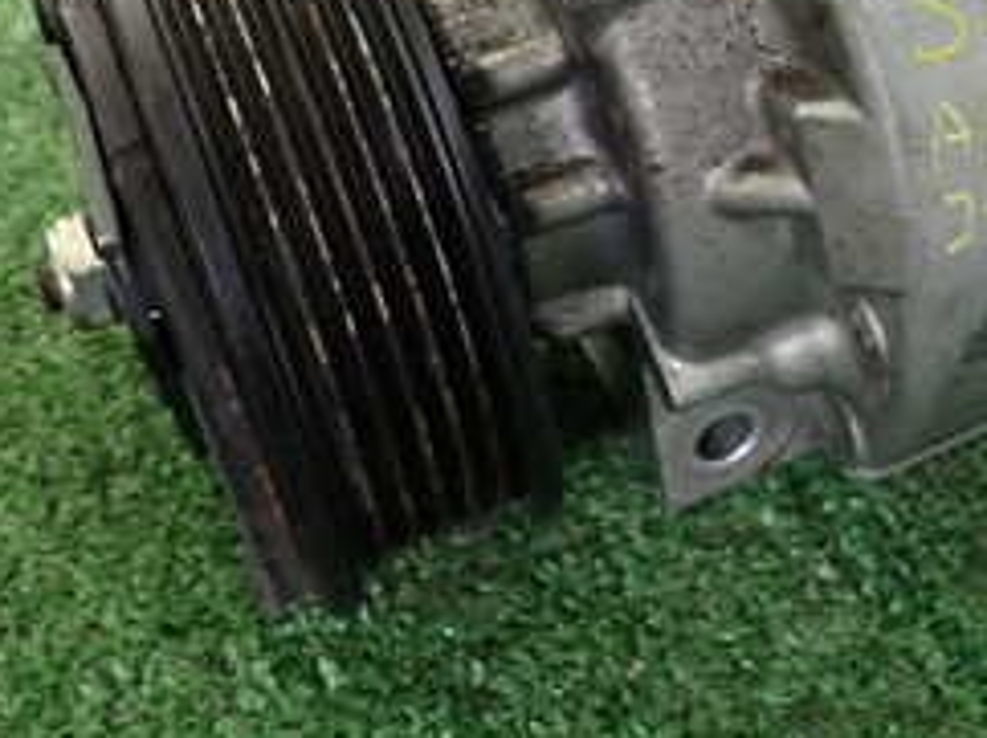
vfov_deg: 22.4
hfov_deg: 30.4
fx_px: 1766
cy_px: -57
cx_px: 808
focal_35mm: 62
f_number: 2
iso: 200
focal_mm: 4.5
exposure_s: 1/40
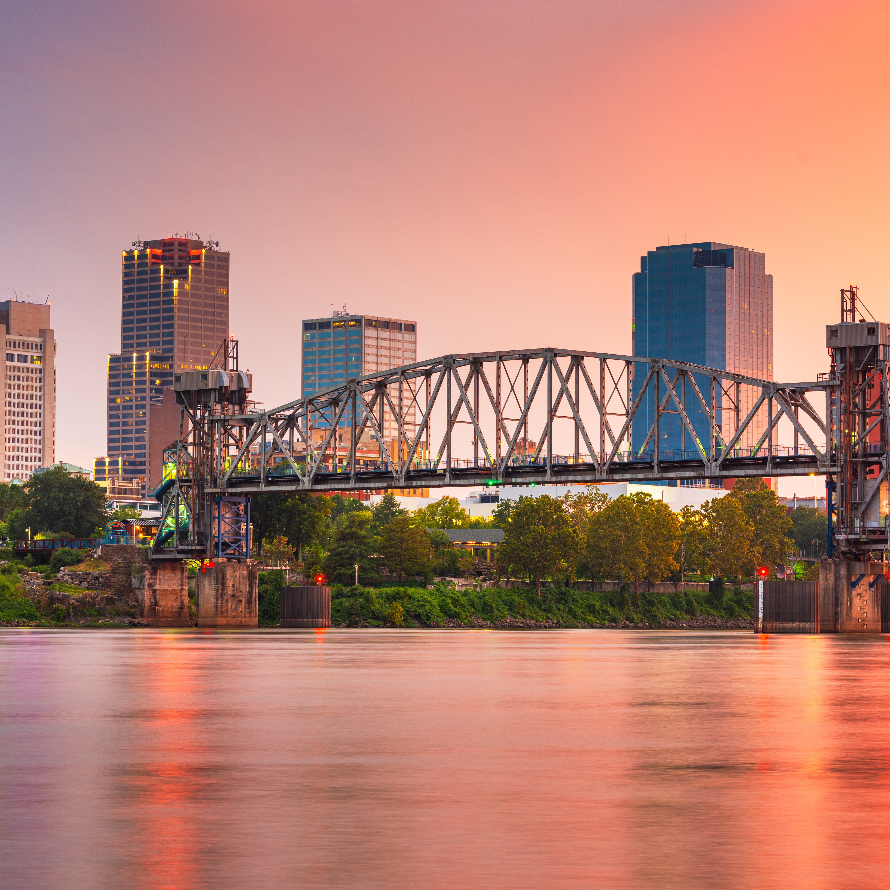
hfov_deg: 17.4
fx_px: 2909
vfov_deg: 17.4
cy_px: 446
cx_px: 365
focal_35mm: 100
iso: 64
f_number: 10
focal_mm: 78
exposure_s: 15
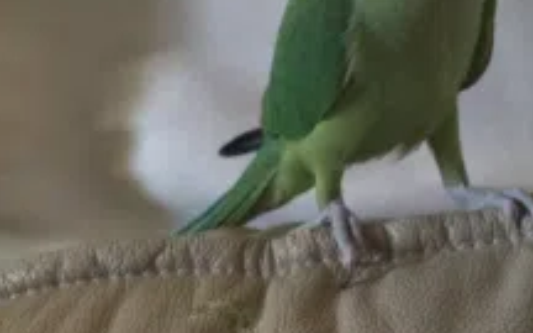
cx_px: 360
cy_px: -47
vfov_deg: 22.8
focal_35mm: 53
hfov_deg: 37.7
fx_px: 770
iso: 250
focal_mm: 4.74
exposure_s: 1/33
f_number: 1.79
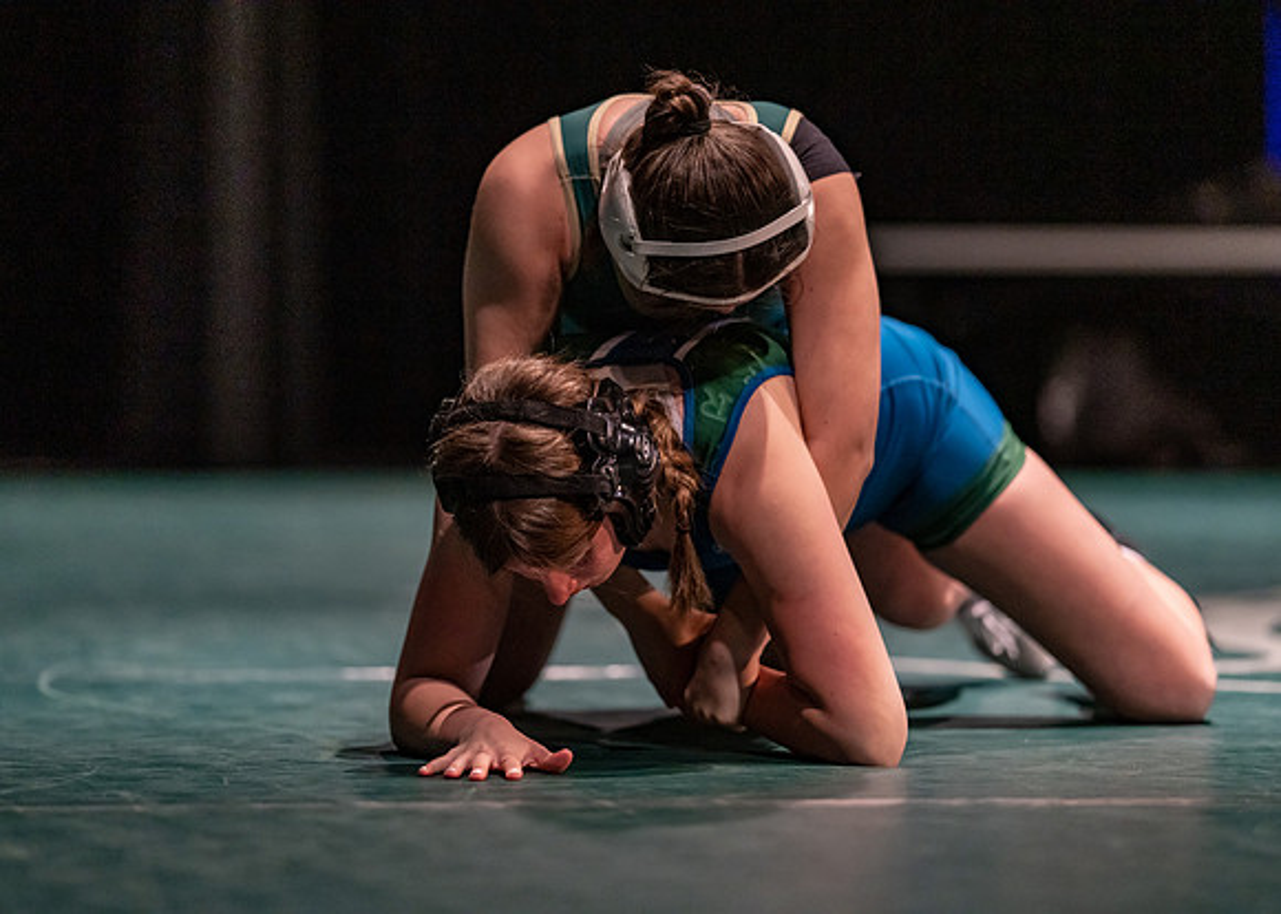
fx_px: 5145
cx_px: 640
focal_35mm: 141
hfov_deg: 14.2
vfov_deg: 10.2
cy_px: 457
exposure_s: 1/1000
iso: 2500
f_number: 1.8
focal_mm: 135
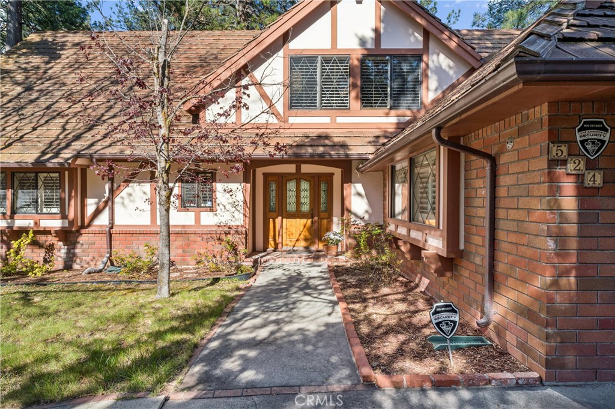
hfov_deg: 82.3
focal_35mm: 21
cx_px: 308
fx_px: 352
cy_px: 204
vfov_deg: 60.4
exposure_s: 1/13
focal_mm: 20.6
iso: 100
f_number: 22
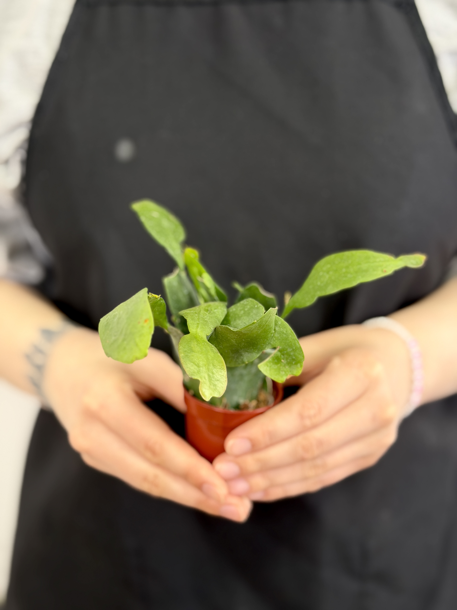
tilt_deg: -16.3
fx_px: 845
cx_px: 228
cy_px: 305
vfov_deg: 39.7
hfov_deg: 30.3
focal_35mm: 48
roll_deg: +0.4
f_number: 1.78
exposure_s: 1/76
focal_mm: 6.76
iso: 100
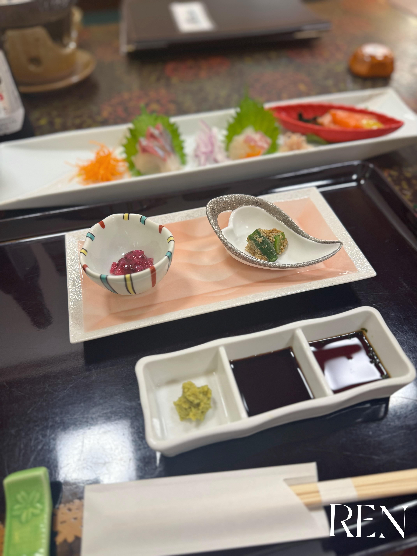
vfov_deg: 71.6
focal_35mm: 24
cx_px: 208
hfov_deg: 56.8
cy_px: 278
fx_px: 385
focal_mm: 6.76
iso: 100
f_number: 1.78
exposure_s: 1/60
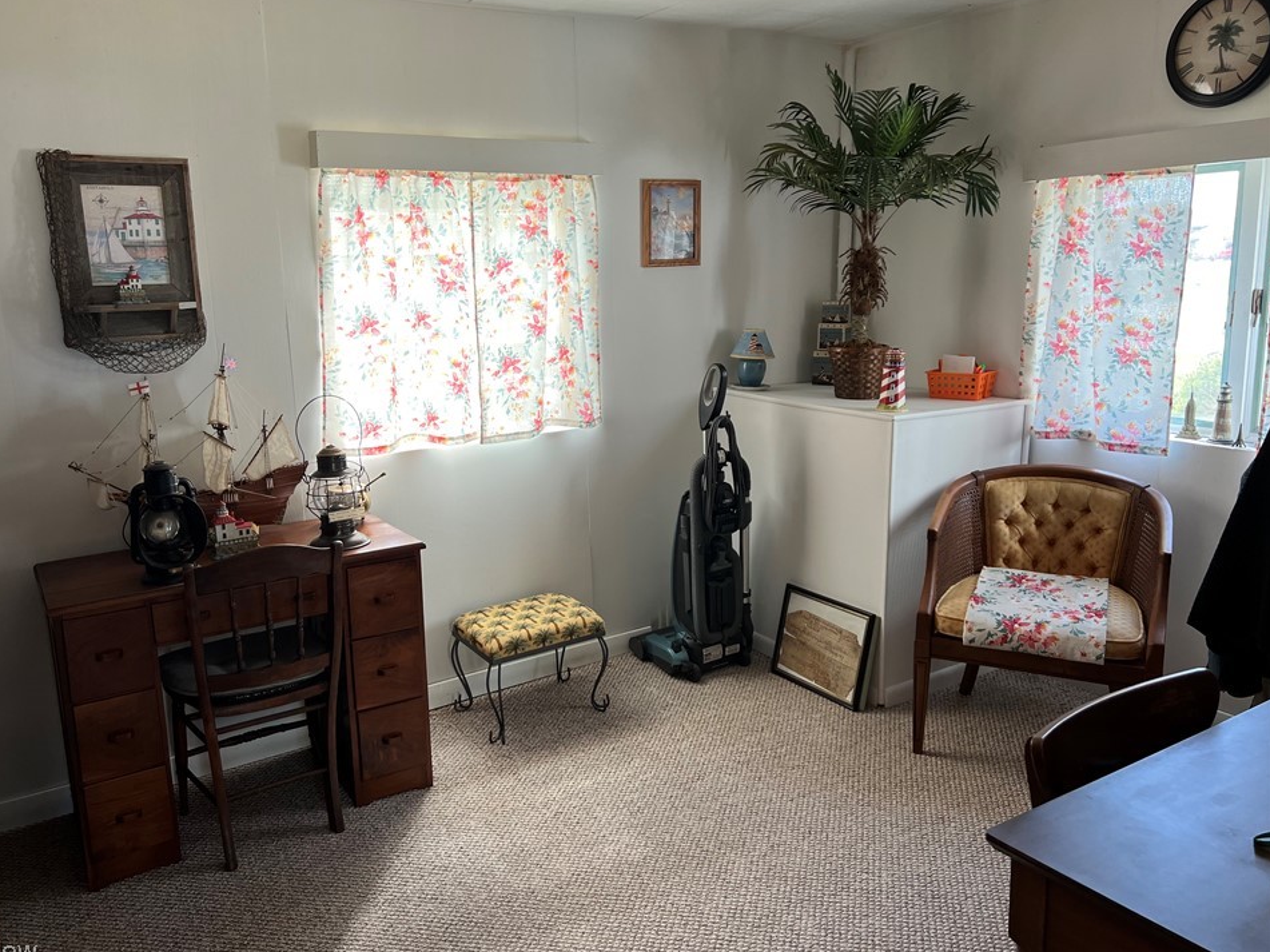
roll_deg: +1.8
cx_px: 593
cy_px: 461
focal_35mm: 28
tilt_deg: -9.9
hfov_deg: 63.4
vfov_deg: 49.7
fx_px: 1027
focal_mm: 5.7
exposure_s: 1/121
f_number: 1.5
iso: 100
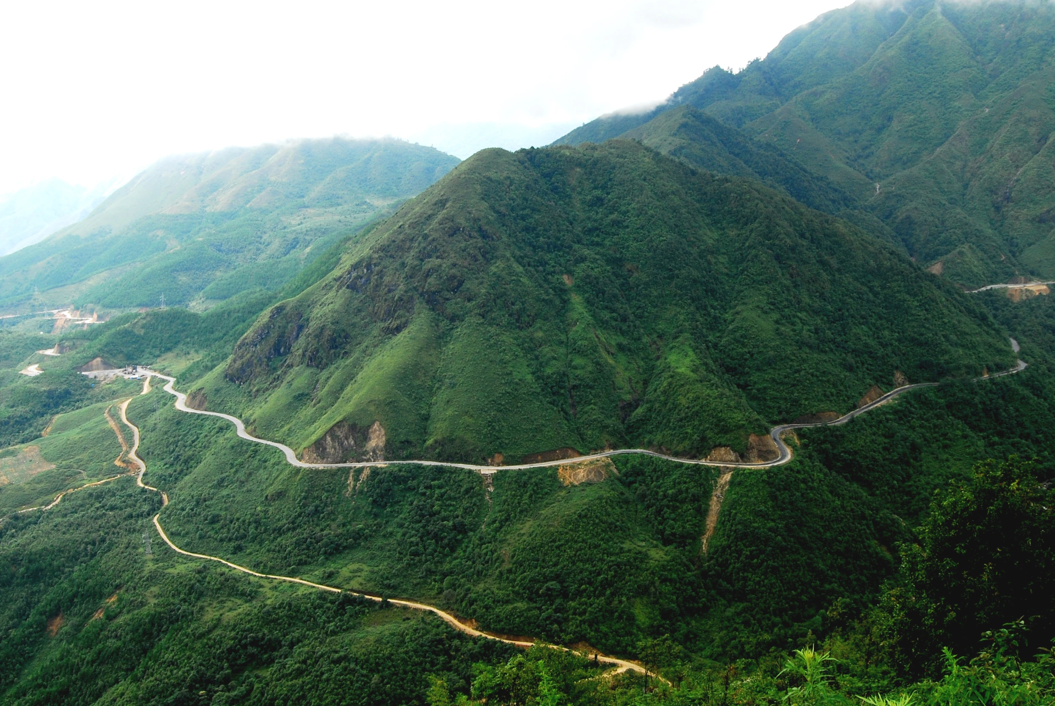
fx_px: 1045
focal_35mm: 36
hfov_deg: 53.5
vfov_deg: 37.2
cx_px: 513
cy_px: 292
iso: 200
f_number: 11
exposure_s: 1/30
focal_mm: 19
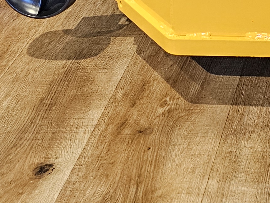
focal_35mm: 106
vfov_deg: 11.7
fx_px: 827
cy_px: -262
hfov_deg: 16.7
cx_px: 415
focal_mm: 6.3
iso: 500
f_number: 1.7
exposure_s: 1/60
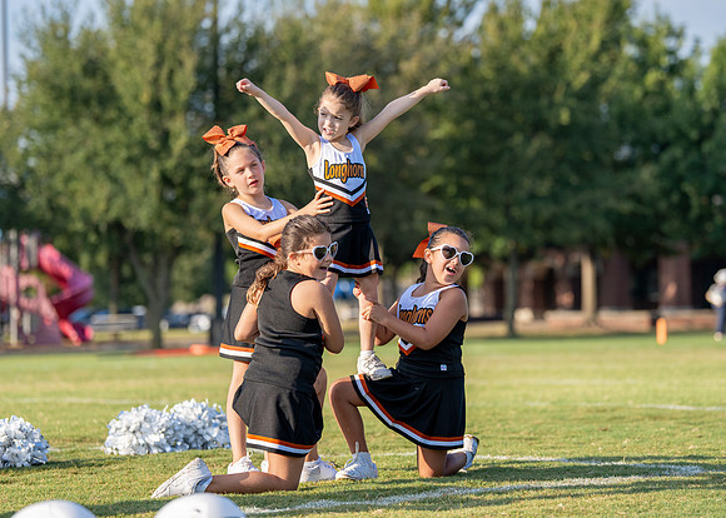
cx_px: 377
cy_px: 244
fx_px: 2787
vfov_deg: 10.6
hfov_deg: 14.8
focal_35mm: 135
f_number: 2.8
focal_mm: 117
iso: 320
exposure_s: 1/3200
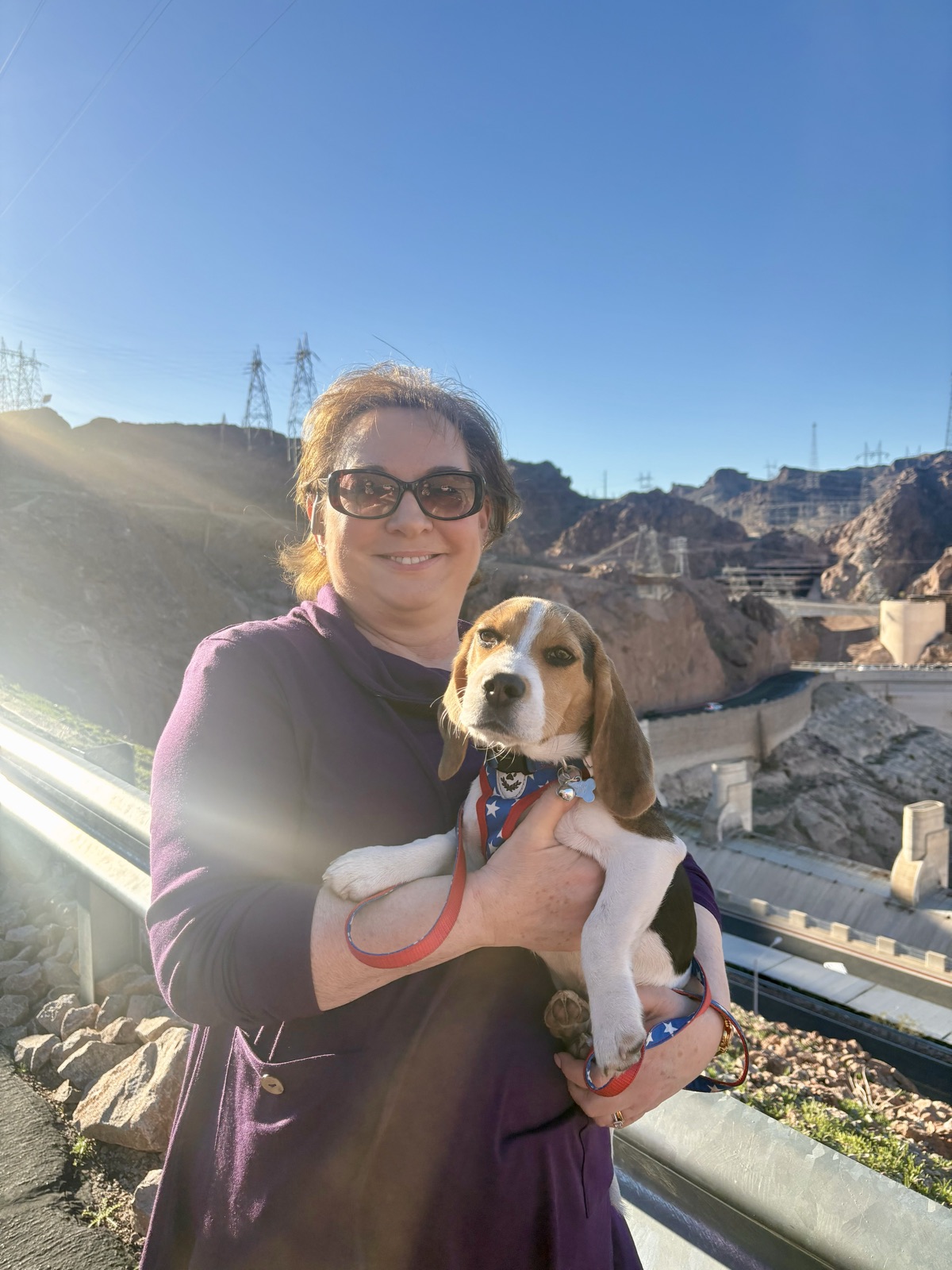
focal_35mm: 26
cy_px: 635
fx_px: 953
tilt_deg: -4.3
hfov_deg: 53.1
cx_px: 476
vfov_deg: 67.3
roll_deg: +0.2
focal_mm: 5.96
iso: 50
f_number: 1.6
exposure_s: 1/1848
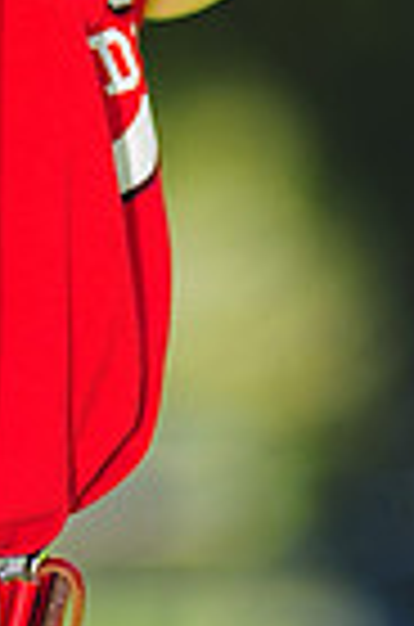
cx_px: -86
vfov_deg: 2.7
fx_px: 13053
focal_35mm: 753
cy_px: -500
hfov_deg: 1.8
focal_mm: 180
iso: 200
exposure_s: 1/500
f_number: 4.5
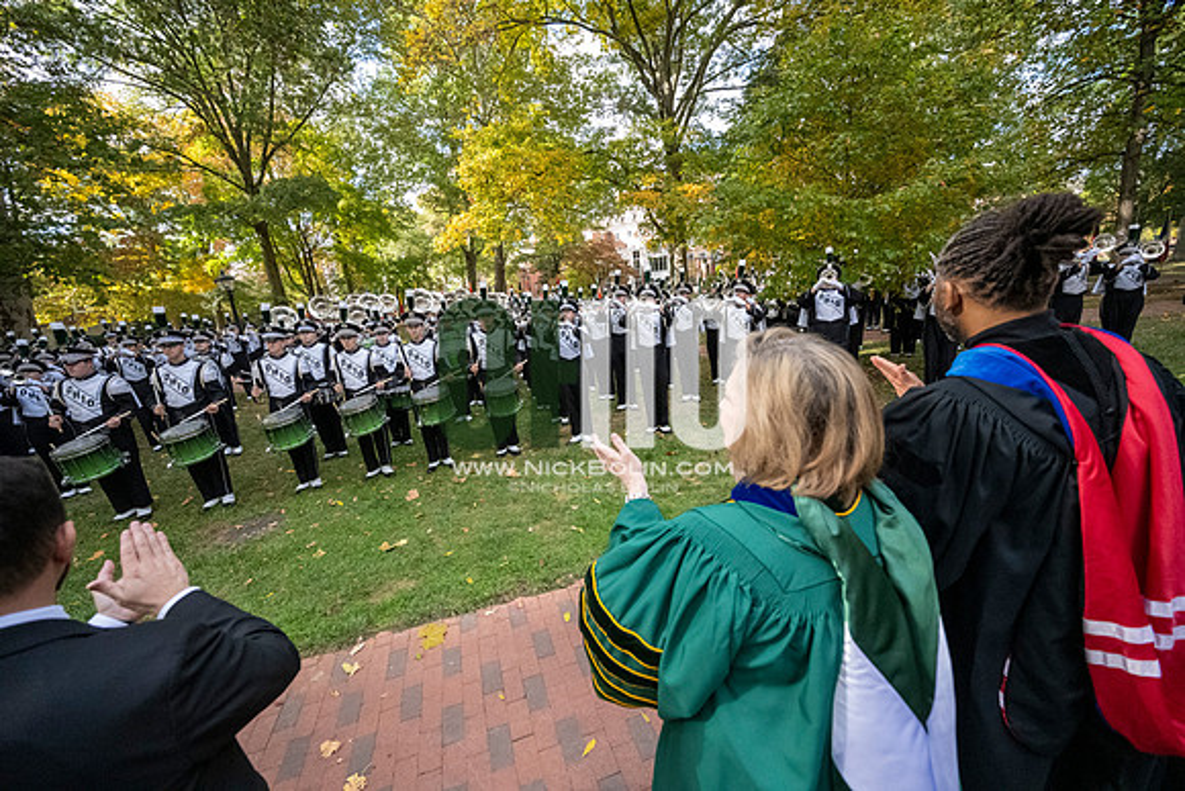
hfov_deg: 104.2
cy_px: 396
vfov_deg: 81.2
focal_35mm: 14
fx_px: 461
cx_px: 592
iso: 6400
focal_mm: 14
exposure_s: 1/8000
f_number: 4
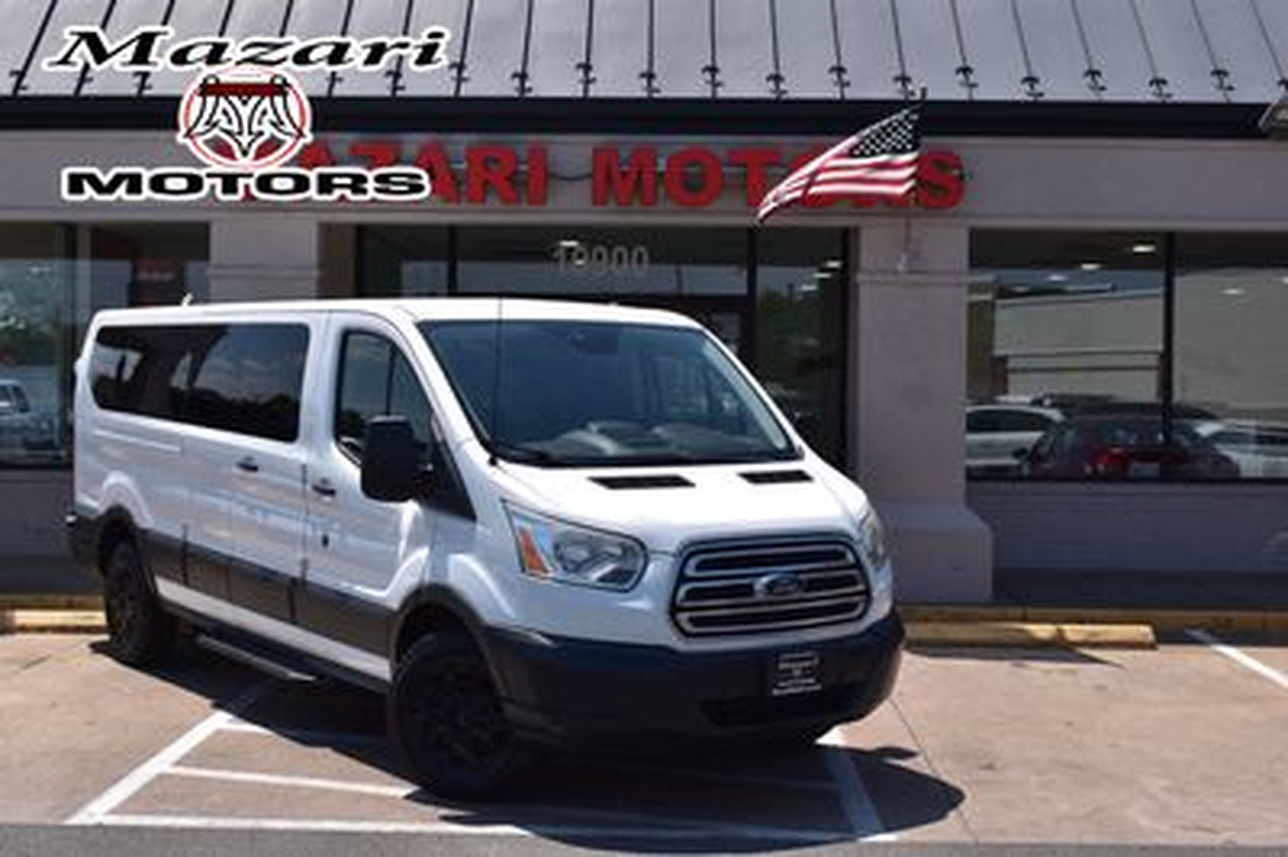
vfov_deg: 26.4
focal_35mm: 51
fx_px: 1823
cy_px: 428
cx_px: 644
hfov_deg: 38.9
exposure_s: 1/500
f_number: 11
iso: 250
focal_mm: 34
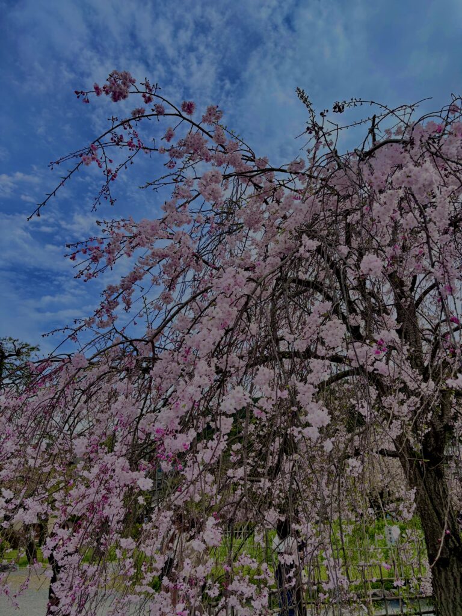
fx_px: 463
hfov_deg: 53.1
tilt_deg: +24.6
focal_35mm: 26
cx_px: 231
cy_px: 308
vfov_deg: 67.3
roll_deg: +0.5
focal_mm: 5.96
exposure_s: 1/4950
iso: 50
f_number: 1.6
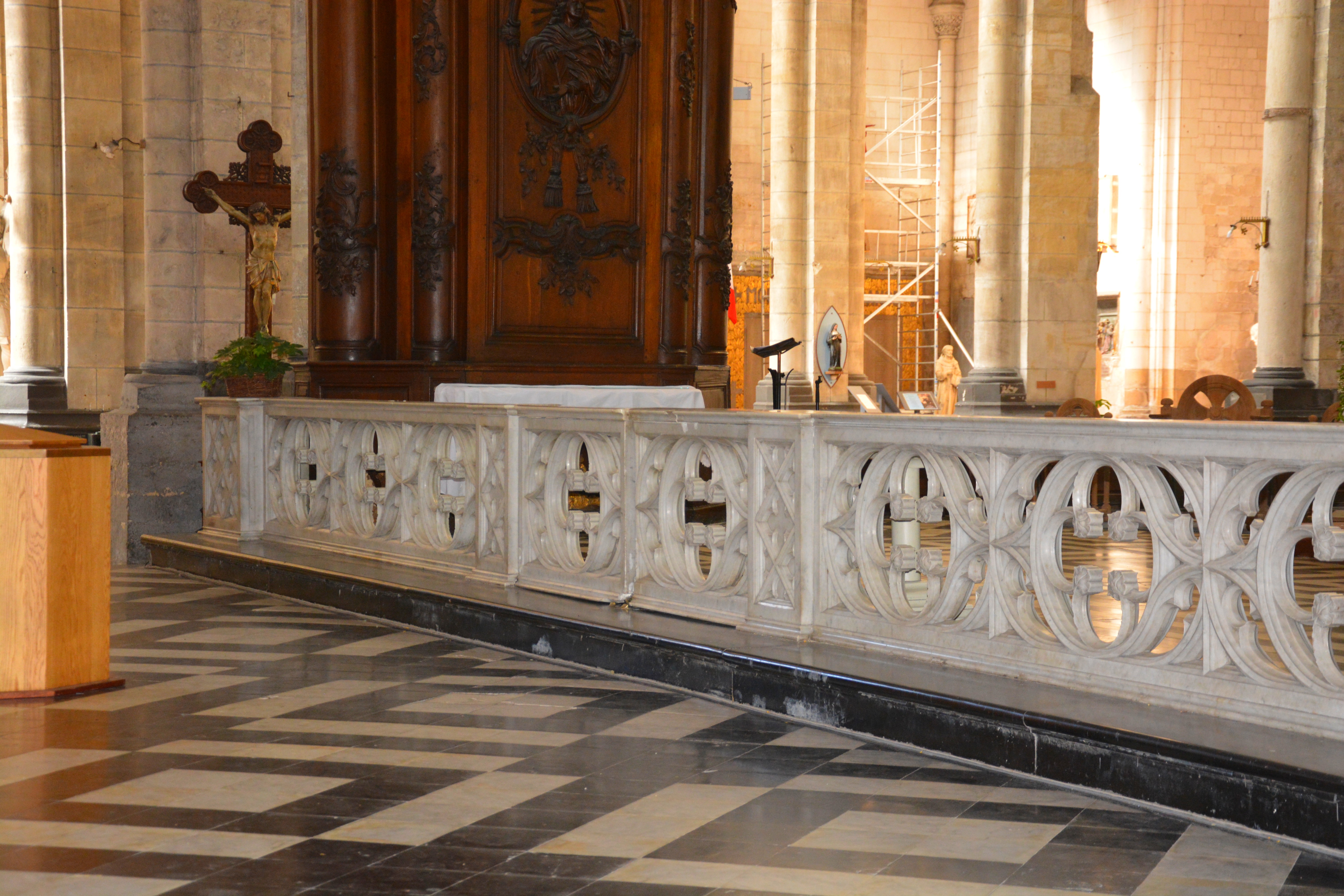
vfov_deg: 18.9
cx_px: 672
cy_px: 448
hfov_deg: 28.1
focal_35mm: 72
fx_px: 2688
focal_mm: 48
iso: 1600
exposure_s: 1/60
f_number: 4.8
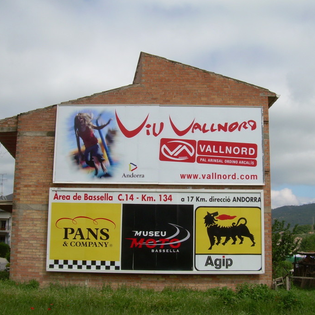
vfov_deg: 36.8
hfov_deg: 36.8
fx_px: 474
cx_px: 169
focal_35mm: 46
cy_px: 155
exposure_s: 1/546
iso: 50
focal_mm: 6.3
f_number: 4.6
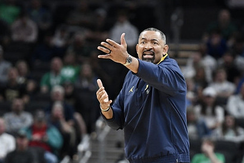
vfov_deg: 3.3
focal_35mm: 420
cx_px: 163
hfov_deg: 4.9
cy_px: 100
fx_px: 2846
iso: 3200
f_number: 2.8
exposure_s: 1/1000
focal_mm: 200
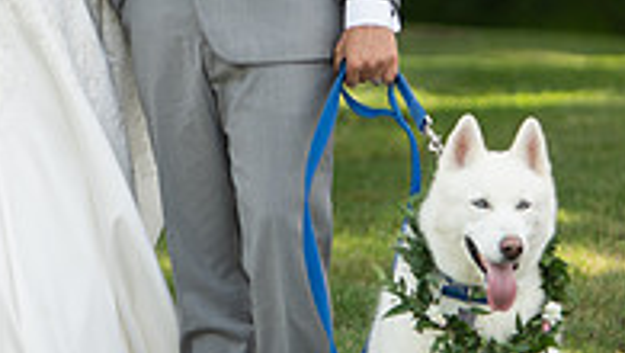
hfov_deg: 4.9
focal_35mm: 436
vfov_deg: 2.8
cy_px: -24
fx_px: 7231
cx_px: 138
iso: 125
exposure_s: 1/500
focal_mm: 140
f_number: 2.8
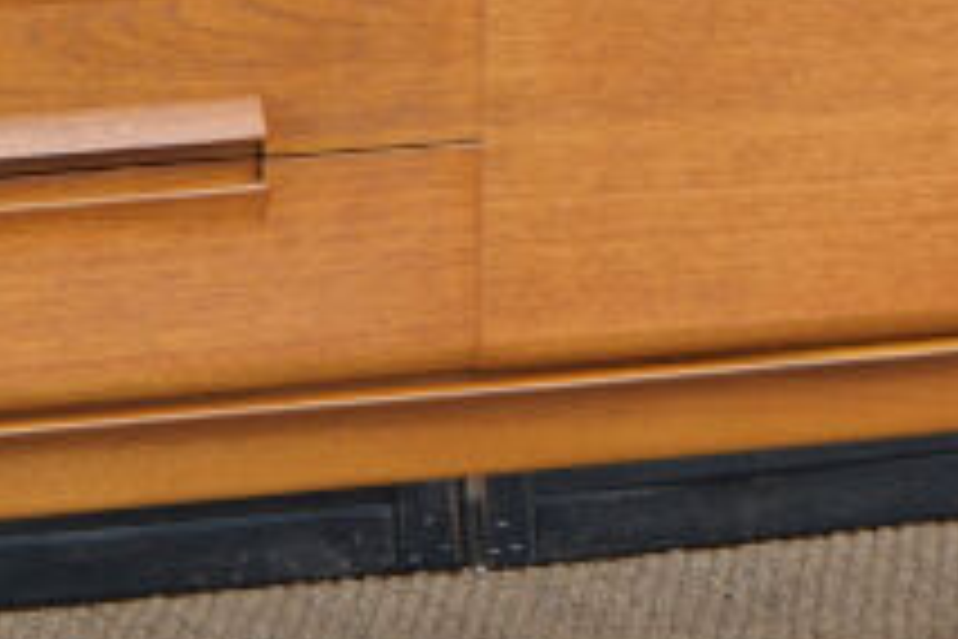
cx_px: 688
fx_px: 7587
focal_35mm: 285
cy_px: -32
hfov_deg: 7.2
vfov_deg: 4.8
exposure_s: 1/125
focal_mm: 45
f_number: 5.6
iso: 125
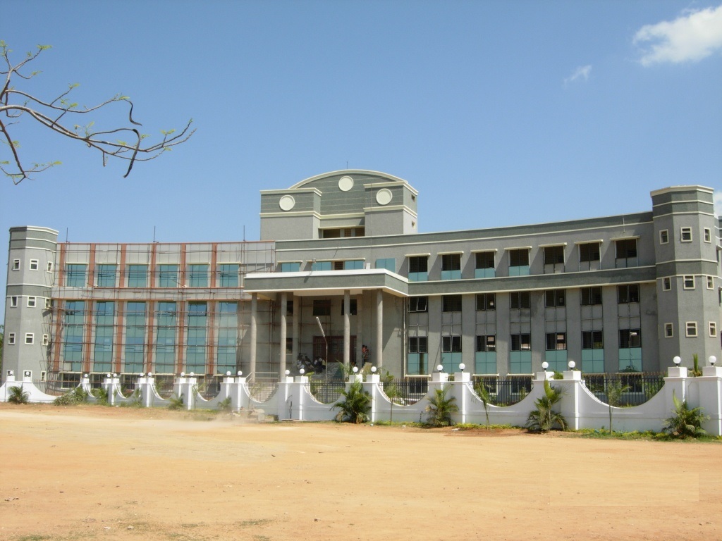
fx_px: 855
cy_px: 270
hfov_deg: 45.8
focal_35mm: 41
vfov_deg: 35.1
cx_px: 361
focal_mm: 8.5
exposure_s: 1/373
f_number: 5.7
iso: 50
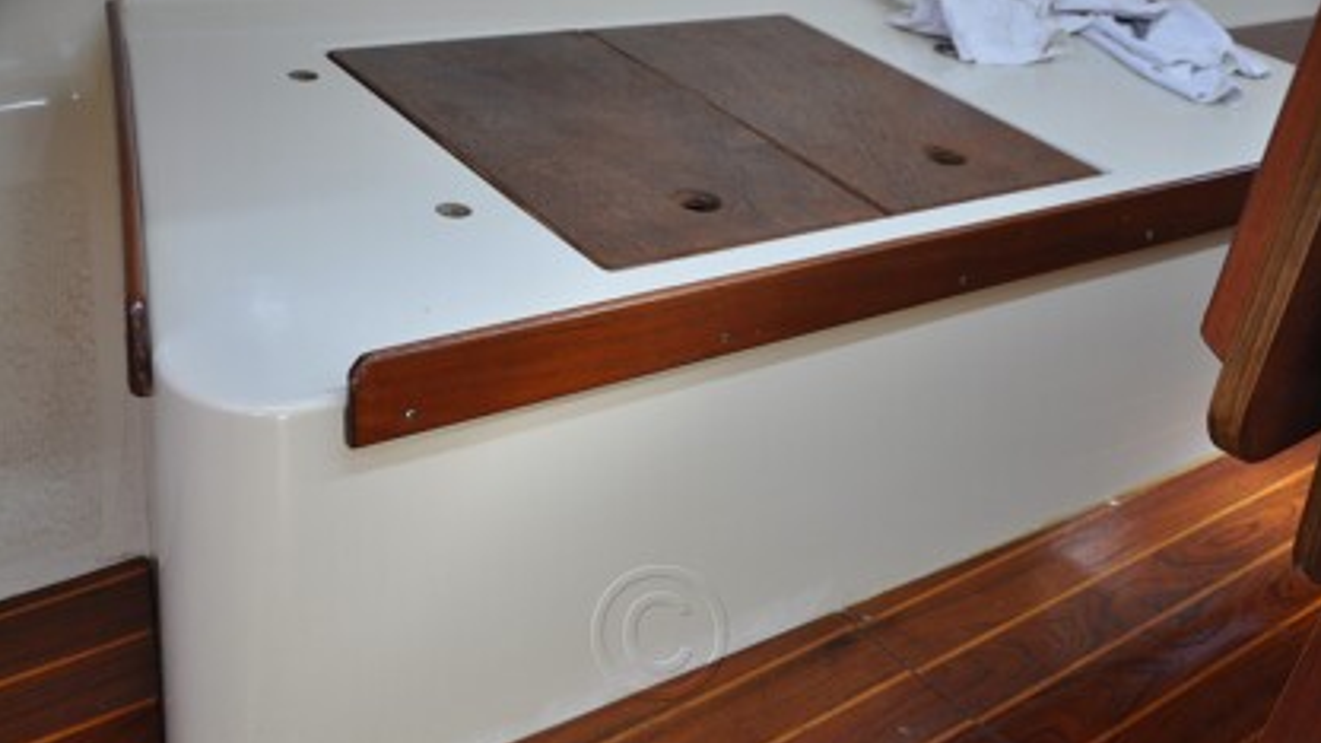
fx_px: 1385
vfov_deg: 30.0
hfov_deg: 51.0
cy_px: 429
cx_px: 660
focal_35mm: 40
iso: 400
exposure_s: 1/100
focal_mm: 25
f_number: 5
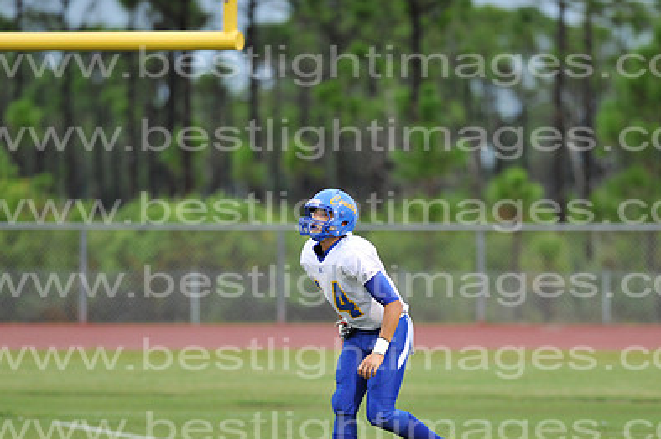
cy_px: 322
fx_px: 8109
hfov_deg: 4.7
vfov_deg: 3.1
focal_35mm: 442
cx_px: 364
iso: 1250
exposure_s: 1/500
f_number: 3.2
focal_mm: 300
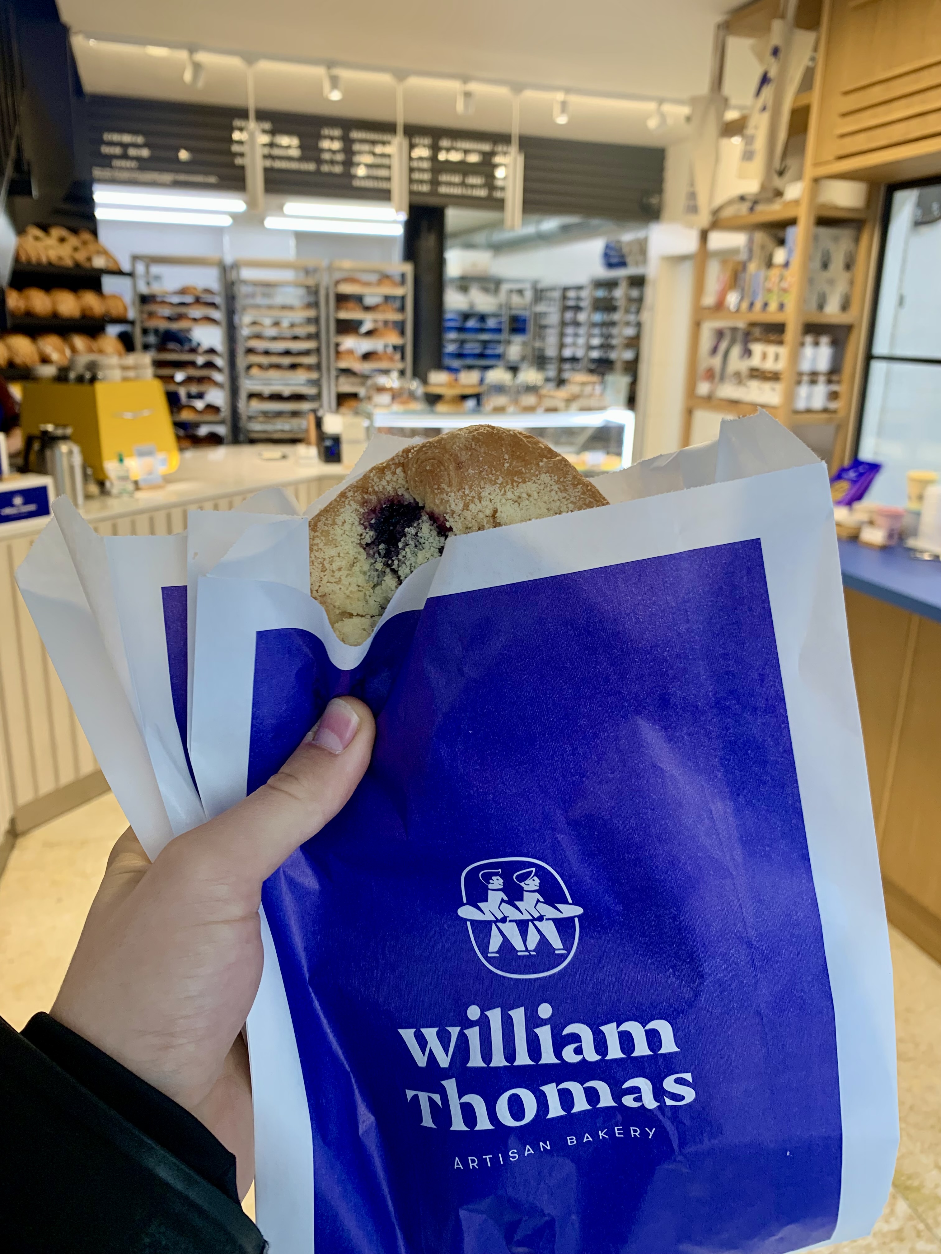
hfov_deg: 53.1
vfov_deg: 67.3
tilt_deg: -16.1
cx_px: 470
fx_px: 942
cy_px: 627
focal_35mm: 26
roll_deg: -1.7
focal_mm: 4.25
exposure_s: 1/50
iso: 64
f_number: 1.8
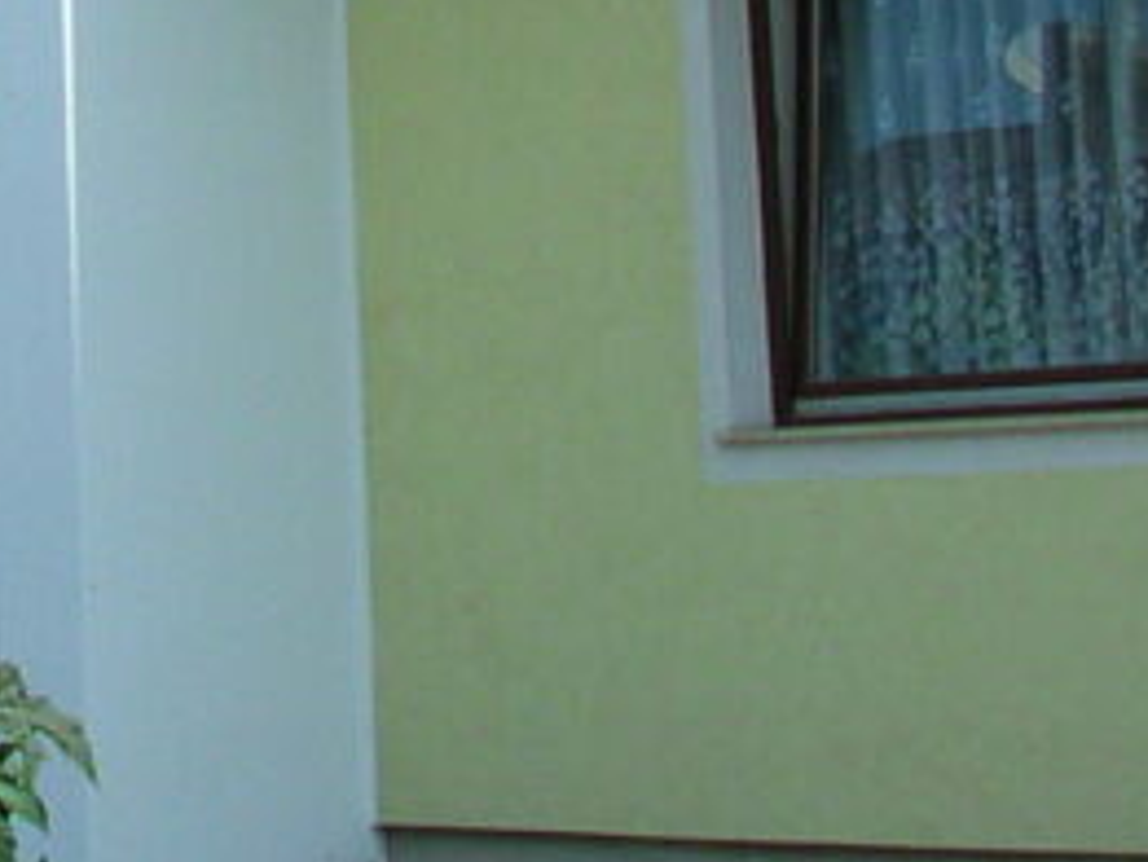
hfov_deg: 12.8
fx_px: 5010
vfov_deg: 9.4
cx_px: -121
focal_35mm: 151
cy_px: -682
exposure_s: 1/484
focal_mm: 5.6
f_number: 4.5
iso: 100
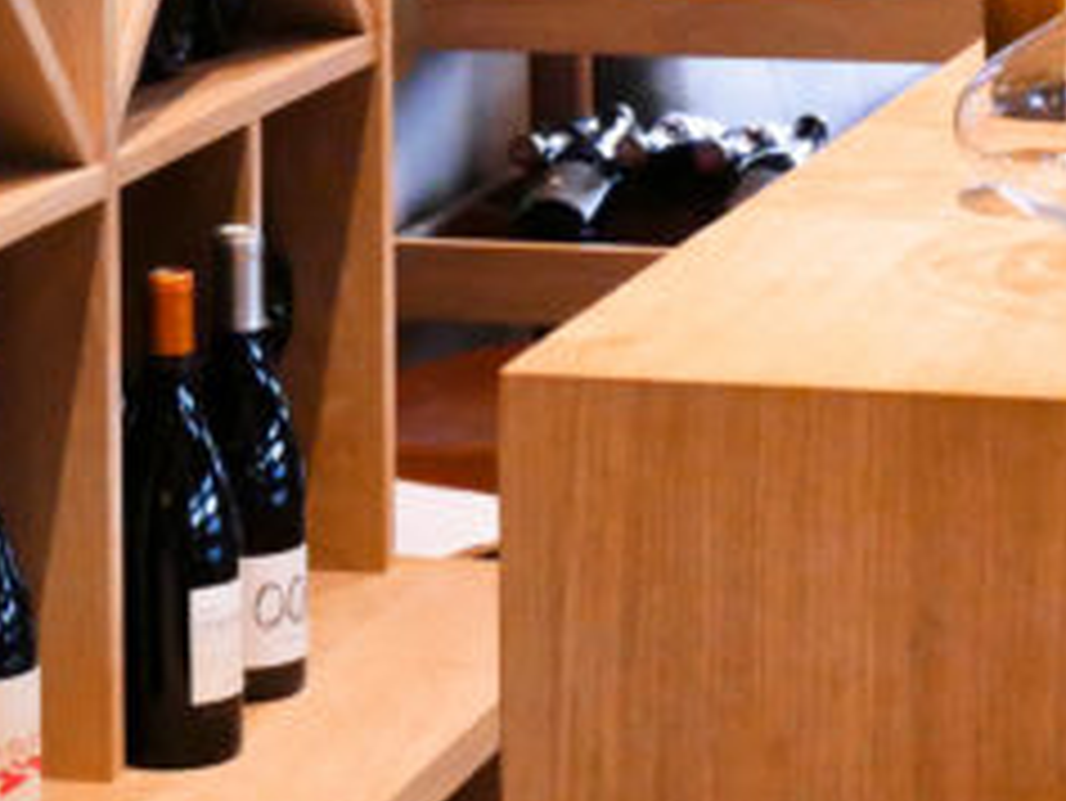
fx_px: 5854
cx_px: 796
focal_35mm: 190
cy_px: -747
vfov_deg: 7.5
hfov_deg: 10.4
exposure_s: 1/60
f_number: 4.8
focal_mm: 22
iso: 2000
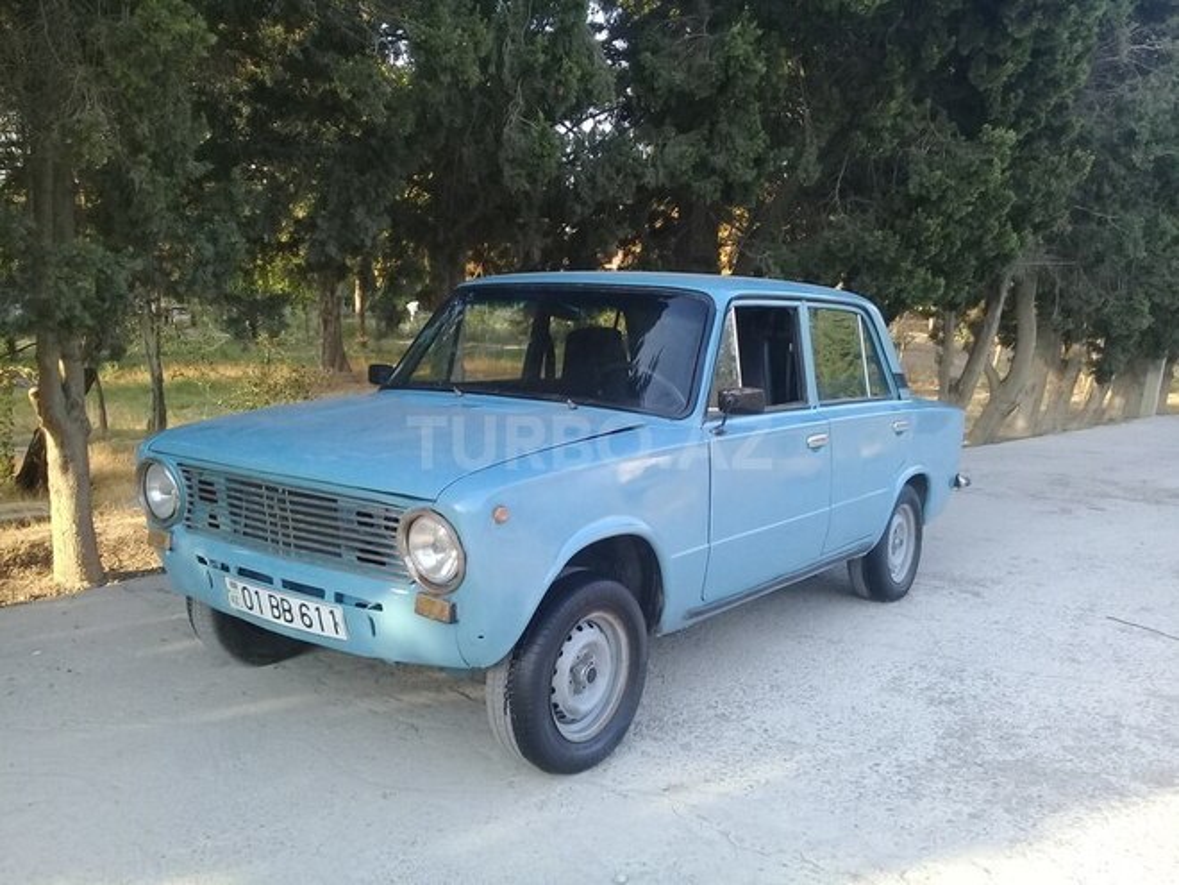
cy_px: 442
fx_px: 1056
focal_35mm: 31
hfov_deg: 58.4
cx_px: 590
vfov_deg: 45.4
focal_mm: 3.3
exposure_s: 1/140
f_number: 2.2
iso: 50
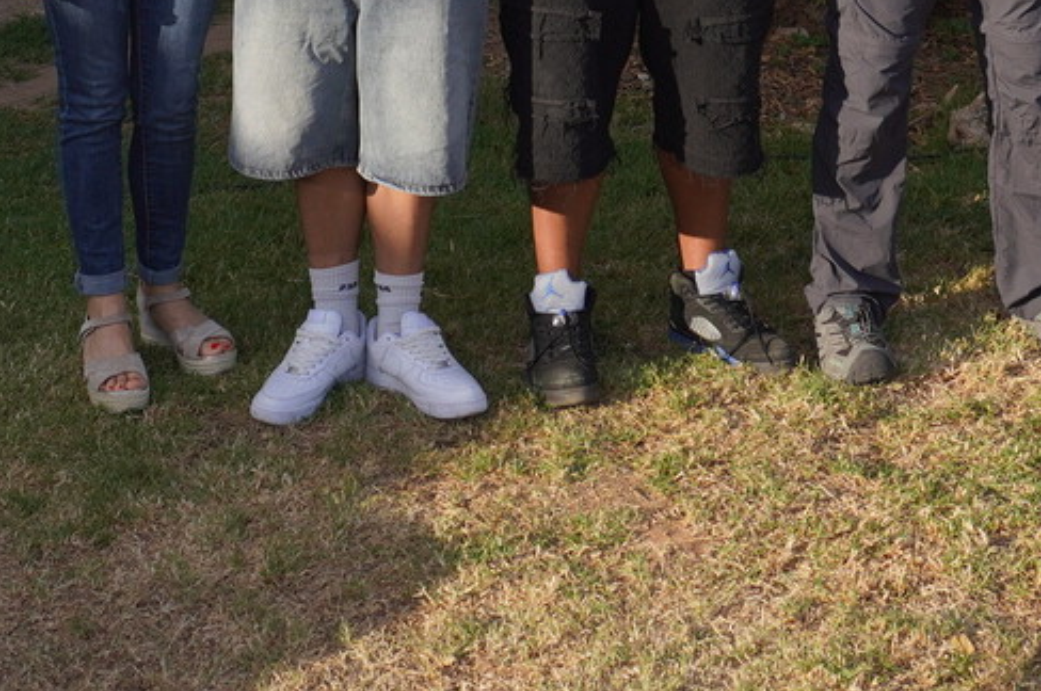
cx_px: 531
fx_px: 2137
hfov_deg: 27.4
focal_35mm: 74
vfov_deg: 17.2
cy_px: -222
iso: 100
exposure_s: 1/500
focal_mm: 16
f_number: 4.5
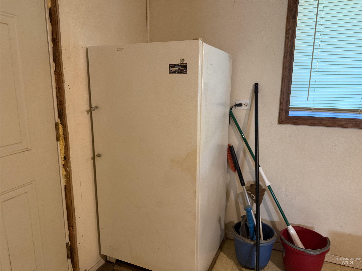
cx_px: 181
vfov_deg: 56.8
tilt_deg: -11.3
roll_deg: -0.9
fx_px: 251
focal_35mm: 24
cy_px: 136
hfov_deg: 71.6
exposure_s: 1/60
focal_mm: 6.76
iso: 320
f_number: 1.78
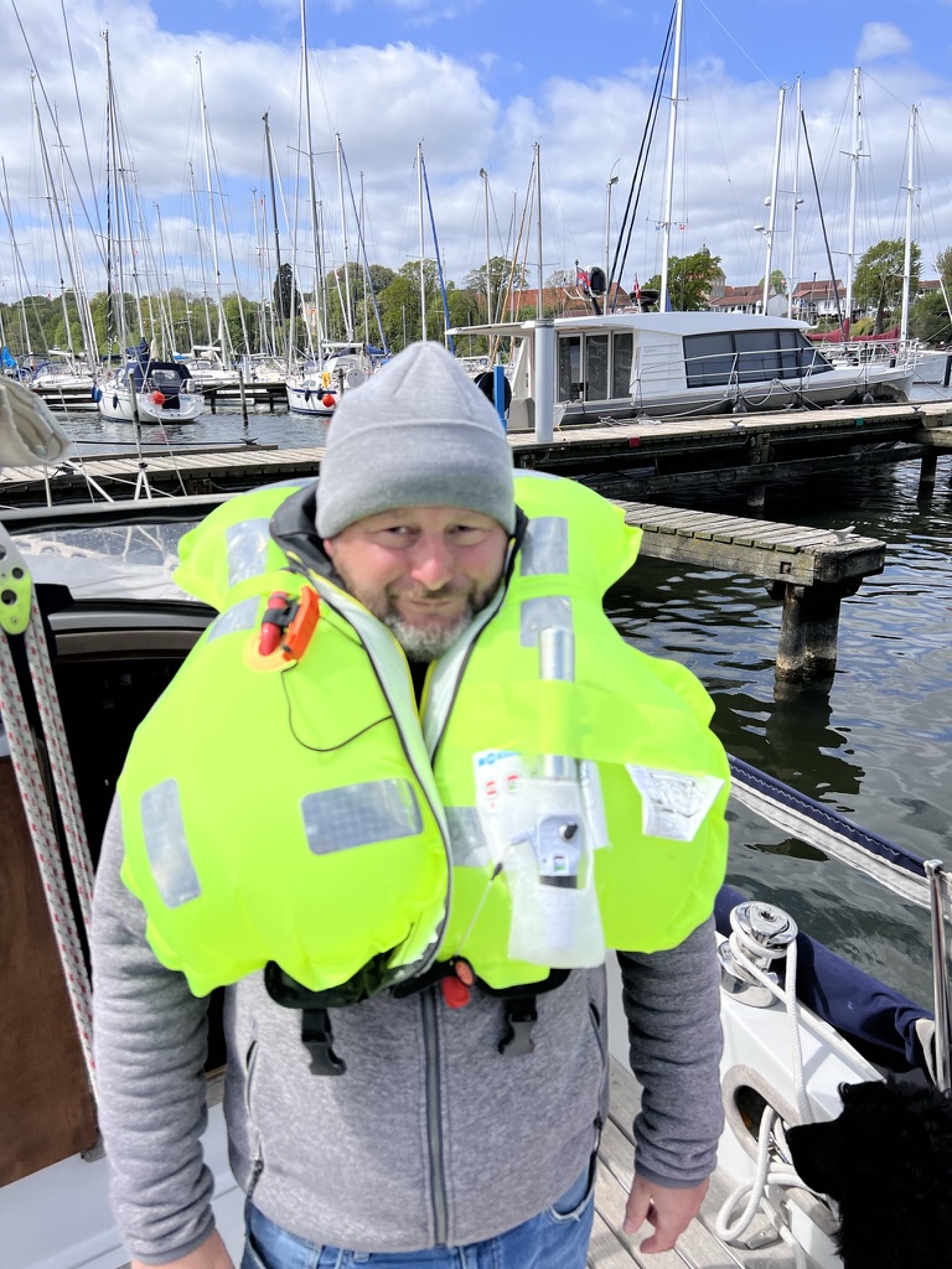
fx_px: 953
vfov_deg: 67.3
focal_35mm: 26
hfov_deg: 53.1
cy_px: 634
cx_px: 476
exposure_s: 1/4831
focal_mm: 5.7
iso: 50
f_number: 1.5
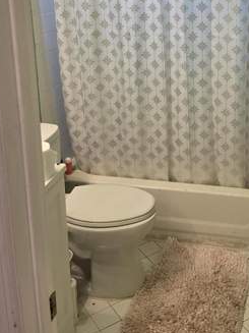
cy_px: 77
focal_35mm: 45
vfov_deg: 40.7
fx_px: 432
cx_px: 179
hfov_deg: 31.7
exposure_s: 1/120
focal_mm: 6.5
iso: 125
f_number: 1.4
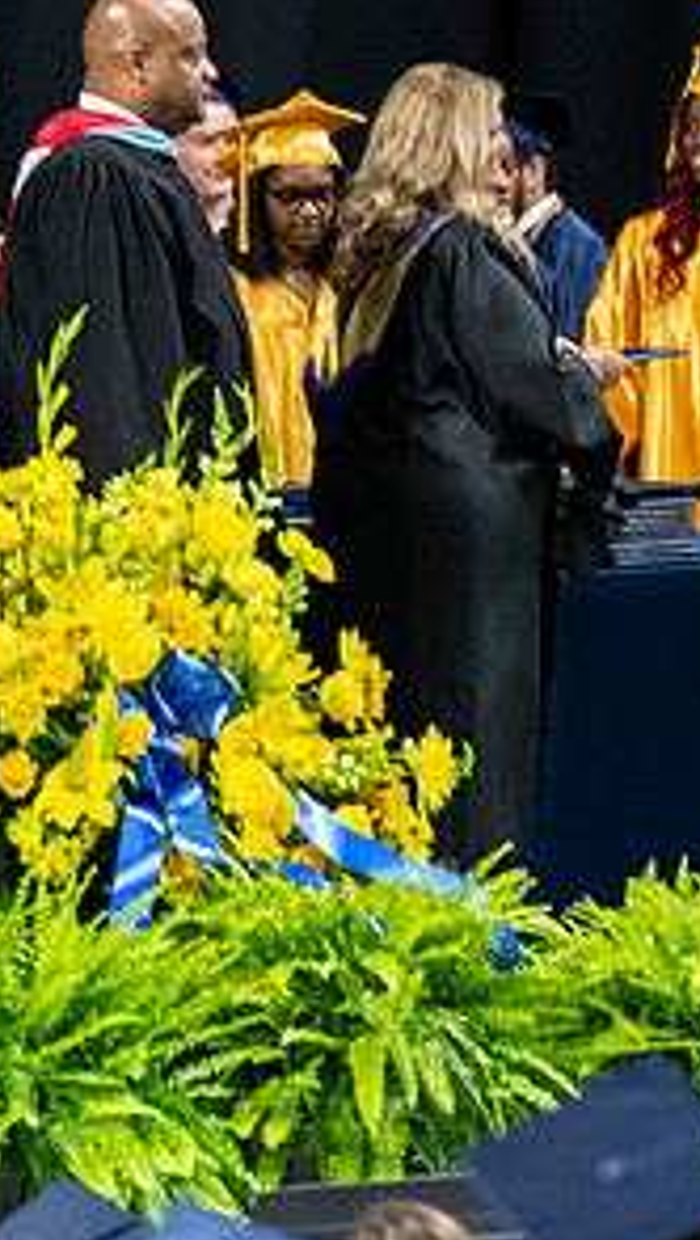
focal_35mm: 699
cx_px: 1344
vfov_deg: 3.1
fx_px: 22999
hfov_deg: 1.7
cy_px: 496
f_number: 4
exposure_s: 1/200
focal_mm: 190
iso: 2000
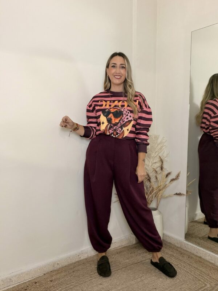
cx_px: 109
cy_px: 146
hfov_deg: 46.8
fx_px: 252
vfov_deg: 60.0
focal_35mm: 30
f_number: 1.9
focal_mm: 2.71
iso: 125
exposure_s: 1/50
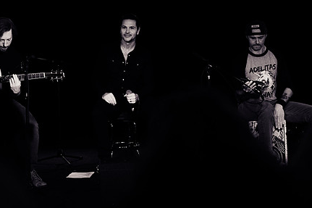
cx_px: 112
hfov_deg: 30.8
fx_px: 563
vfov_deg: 20.9
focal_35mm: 65
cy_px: 82
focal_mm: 42.1
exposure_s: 1/320
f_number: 3.5
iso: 1600
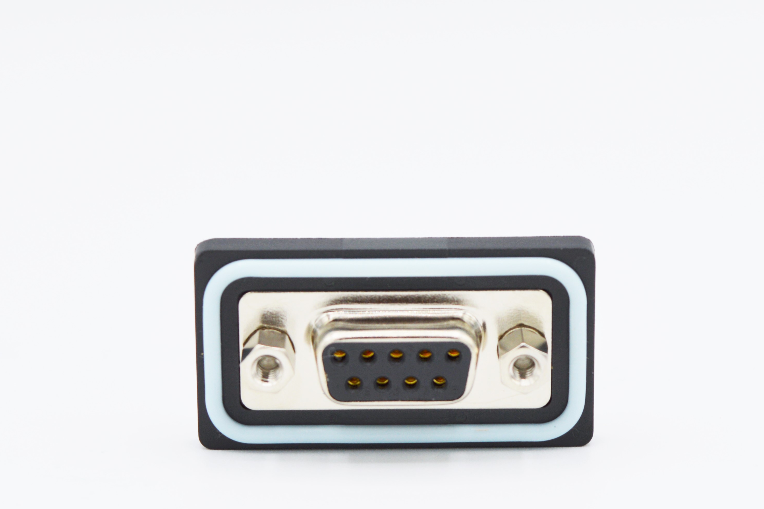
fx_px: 2498
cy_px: 334
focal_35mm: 118
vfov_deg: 11.6
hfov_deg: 17.4
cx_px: 398
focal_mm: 55
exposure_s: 1/250
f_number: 8
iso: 100
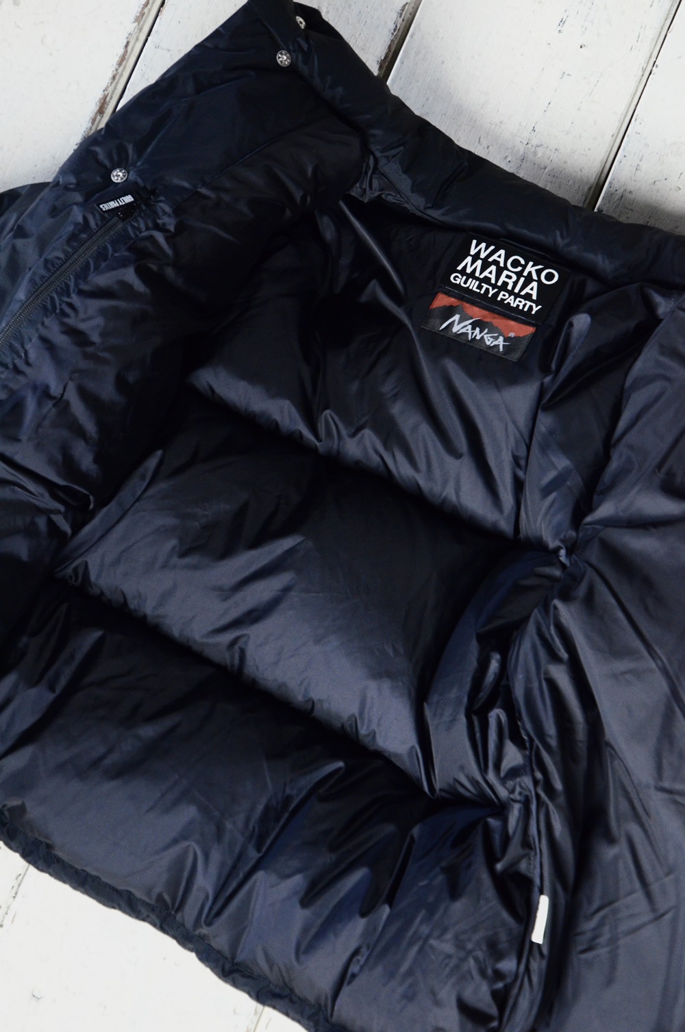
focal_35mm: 78
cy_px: 516
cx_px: 342
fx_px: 2234
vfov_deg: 26.0
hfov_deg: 17.4
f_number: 5.6
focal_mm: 52
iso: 1600
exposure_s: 1/60
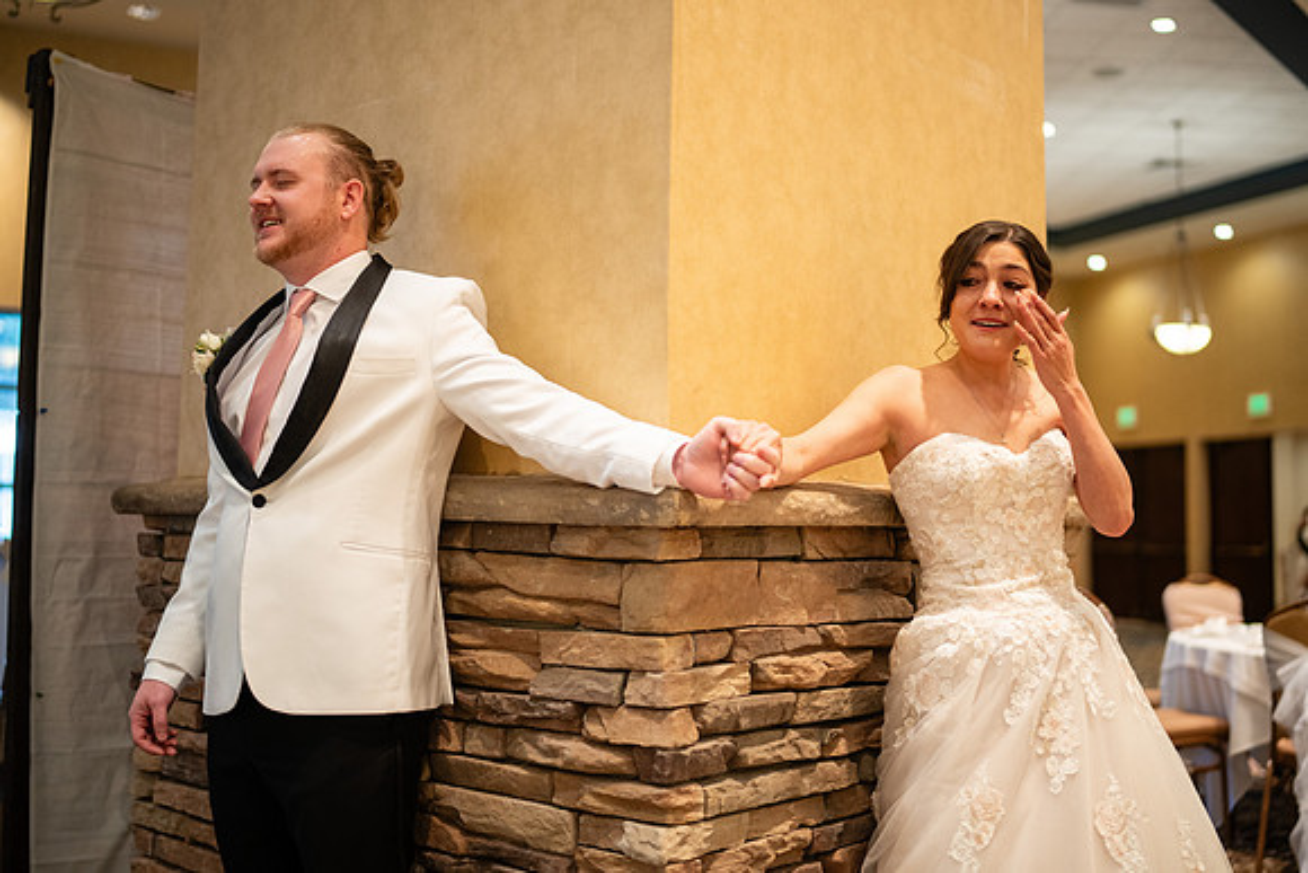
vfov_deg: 34.6
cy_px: 403
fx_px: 1401
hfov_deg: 50.0
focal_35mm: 39
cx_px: 693
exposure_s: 1/320
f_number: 1.2
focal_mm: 35
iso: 800
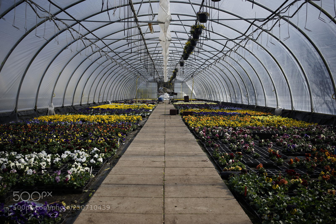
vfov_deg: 37.8
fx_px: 327
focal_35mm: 35
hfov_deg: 54.4
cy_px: 112
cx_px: 168
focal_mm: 35
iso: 100
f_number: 5
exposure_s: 1/640
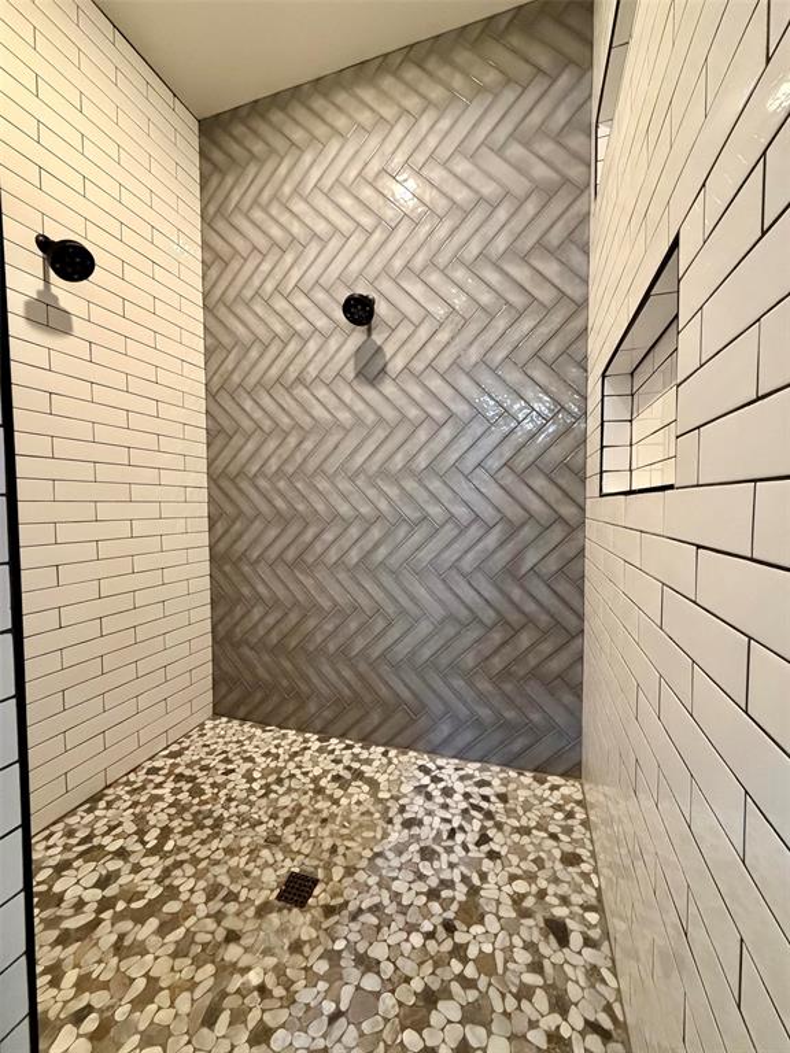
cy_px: 526
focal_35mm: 14
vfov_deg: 102.1
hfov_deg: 85.7
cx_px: 395
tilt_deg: -2.8
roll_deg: +0.4
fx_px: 426
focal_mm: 2.22
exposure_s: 1/60
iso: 640
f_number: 2.2
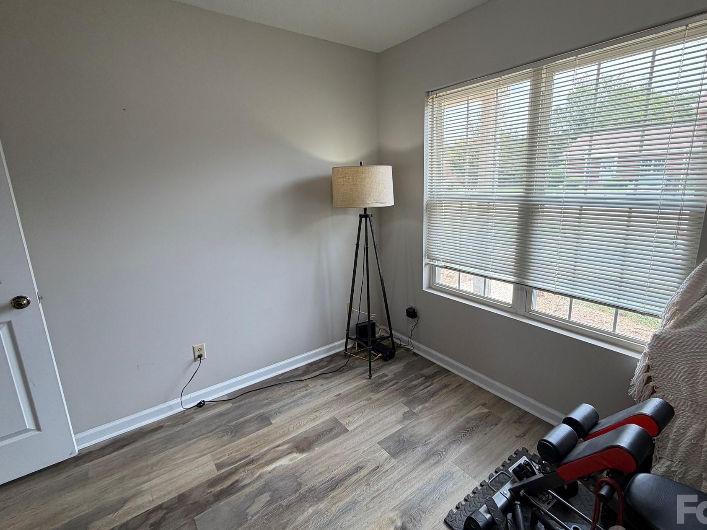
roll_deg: +1.7
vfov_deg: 74.7
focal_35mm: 17
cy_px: 255
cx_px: 381
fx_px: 347
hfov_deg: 90.9
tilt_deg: -12.4
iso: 50
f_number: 2.2
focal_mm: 2.22
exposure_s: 1/121
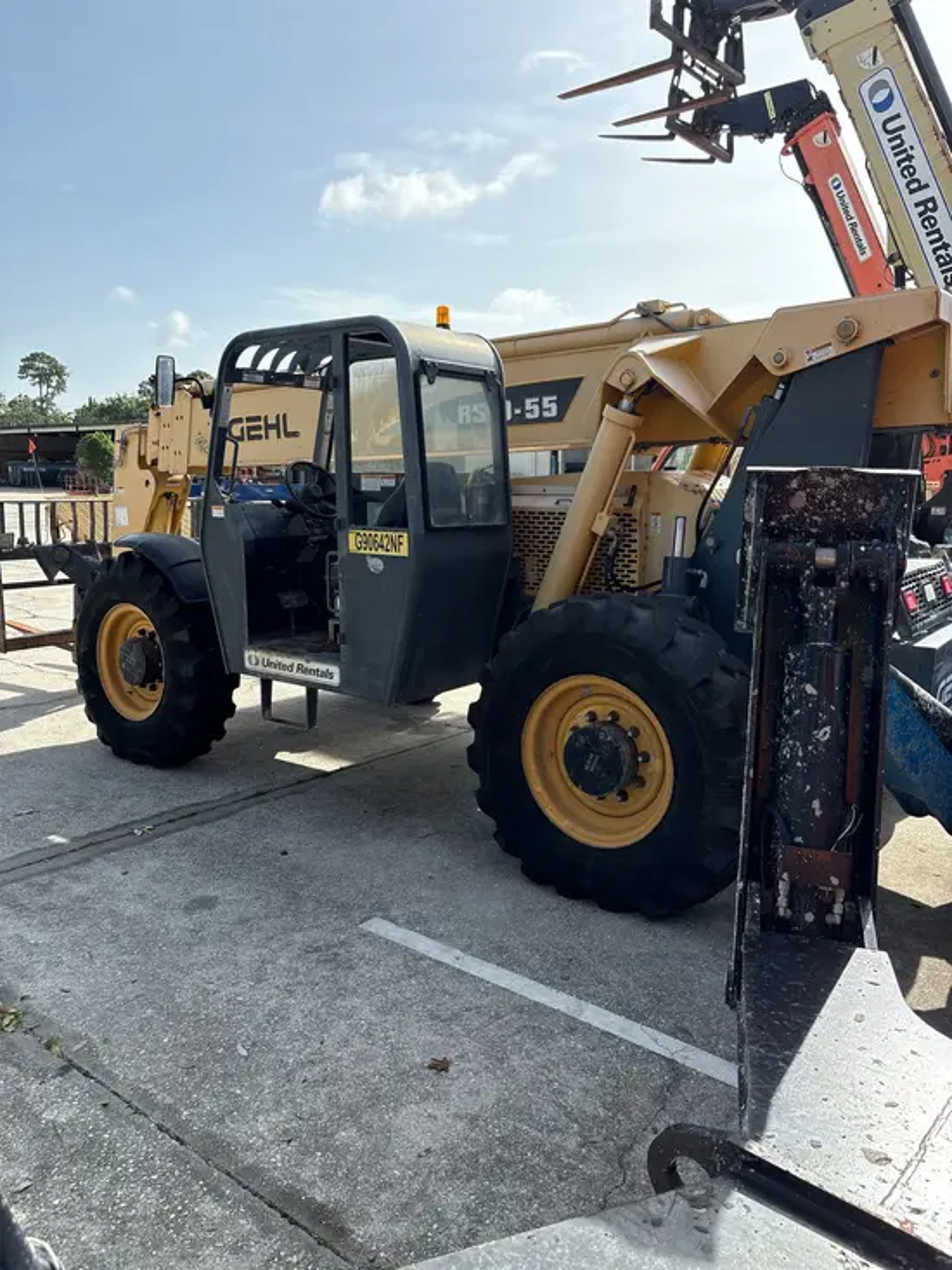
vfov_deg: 67.3
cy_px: 635
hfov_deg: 53.1
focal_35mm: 26
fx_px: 953
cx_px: 476
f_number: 1.6
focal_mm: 5.96
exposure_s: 1/2985
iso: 64
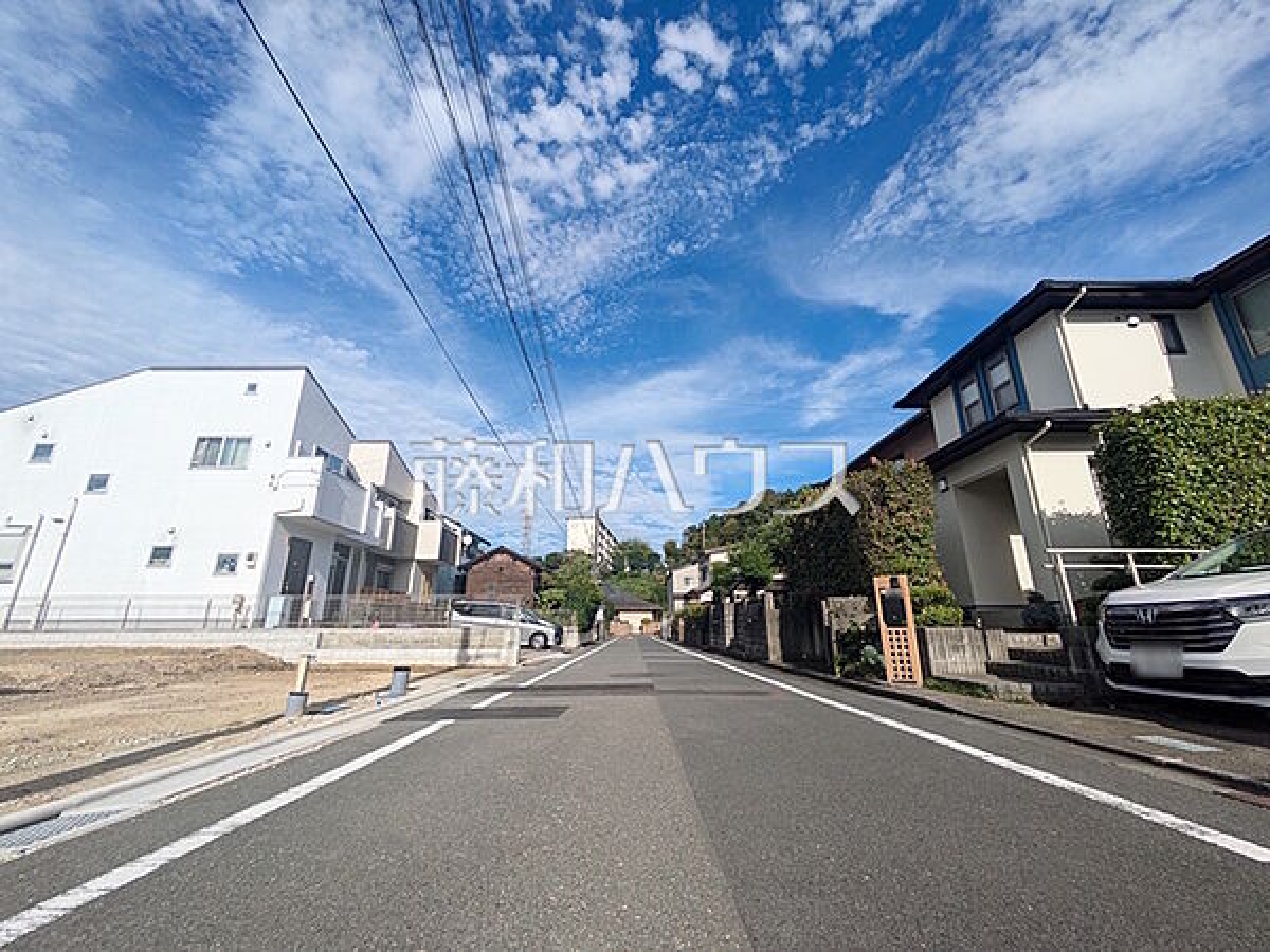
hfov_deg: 102.1
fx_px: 514
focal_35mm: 14
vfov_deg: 85.7
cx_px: 635
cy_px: 476
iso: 49
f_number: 2.2
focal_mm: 1.83
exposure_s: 1/2674
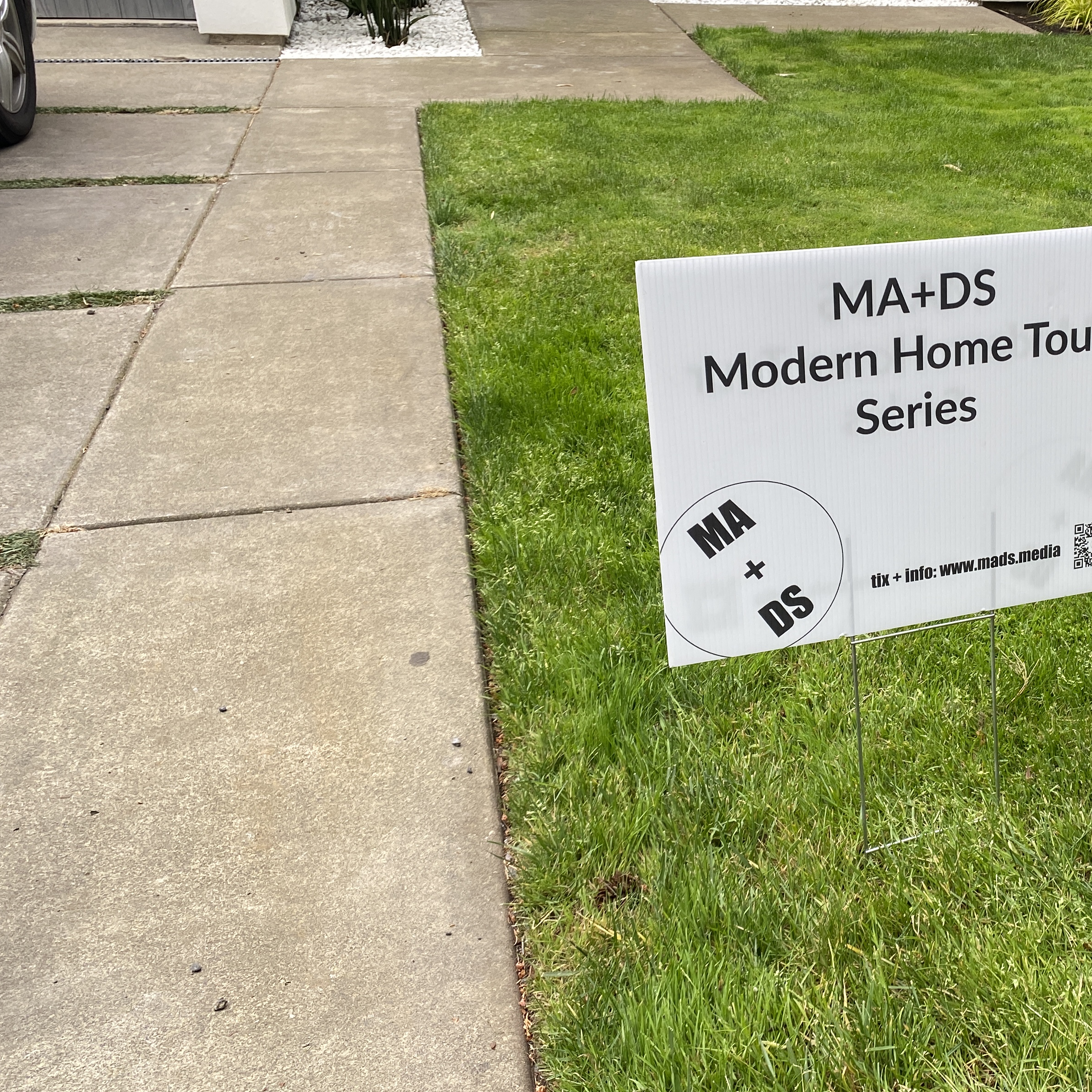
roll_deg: -3.3
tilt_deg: -27.3
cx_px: 922
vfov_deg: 42.8
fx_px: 1392
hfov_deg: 40.5
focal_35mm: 39
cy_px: 495
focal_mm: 4.25
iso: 32
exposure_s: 1/493
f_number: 1.8
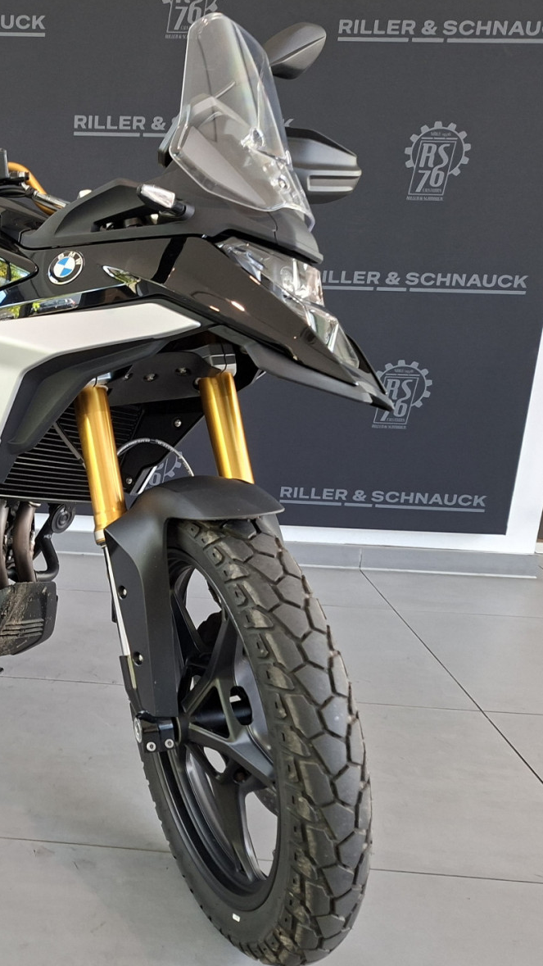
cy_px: 488
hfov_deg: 31.3
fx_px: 870
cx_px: -34
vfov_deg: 58.0
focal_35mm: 34
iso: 200
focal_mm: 5.54
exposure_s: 1/100
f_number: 1.8
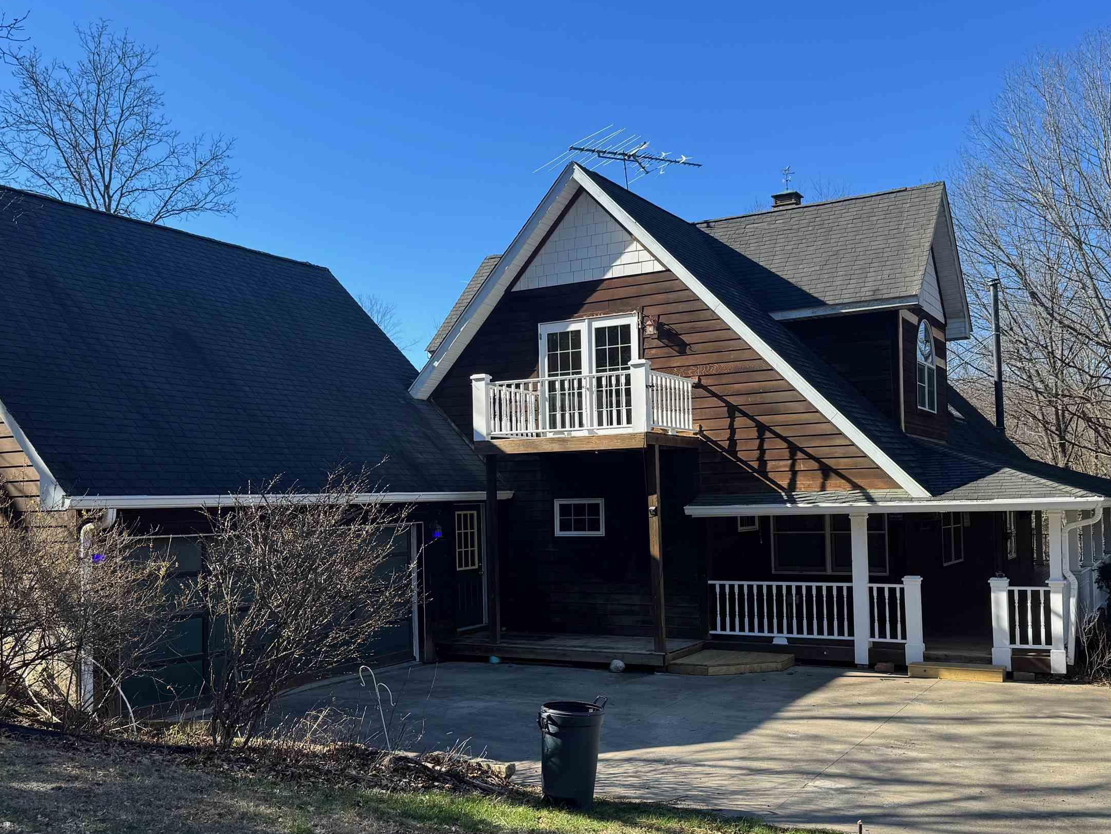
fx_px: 1091
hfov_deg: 54.0
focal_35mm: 34
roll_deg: +1.1
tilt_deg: +2.1
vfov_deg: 41.7
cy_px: 470
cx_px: 566
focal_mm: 6.76
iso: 80
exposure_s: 1/1980
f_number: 1.78
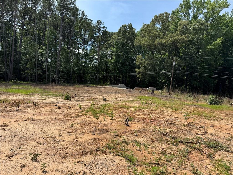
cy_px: 88
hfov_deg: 71.6
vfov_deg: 56.8
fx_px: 162
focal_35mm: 24
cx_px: 116
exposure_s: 1/4608
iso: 80
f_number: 1.78
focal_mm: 6.76
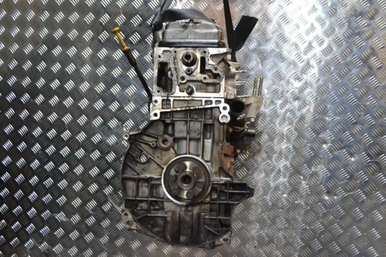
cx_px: 193
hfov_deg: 45.0
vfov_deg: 30.8
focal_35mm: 44
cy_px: 128
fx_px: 466
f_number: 4.5
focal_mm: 29
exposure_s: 1/60
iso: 3200
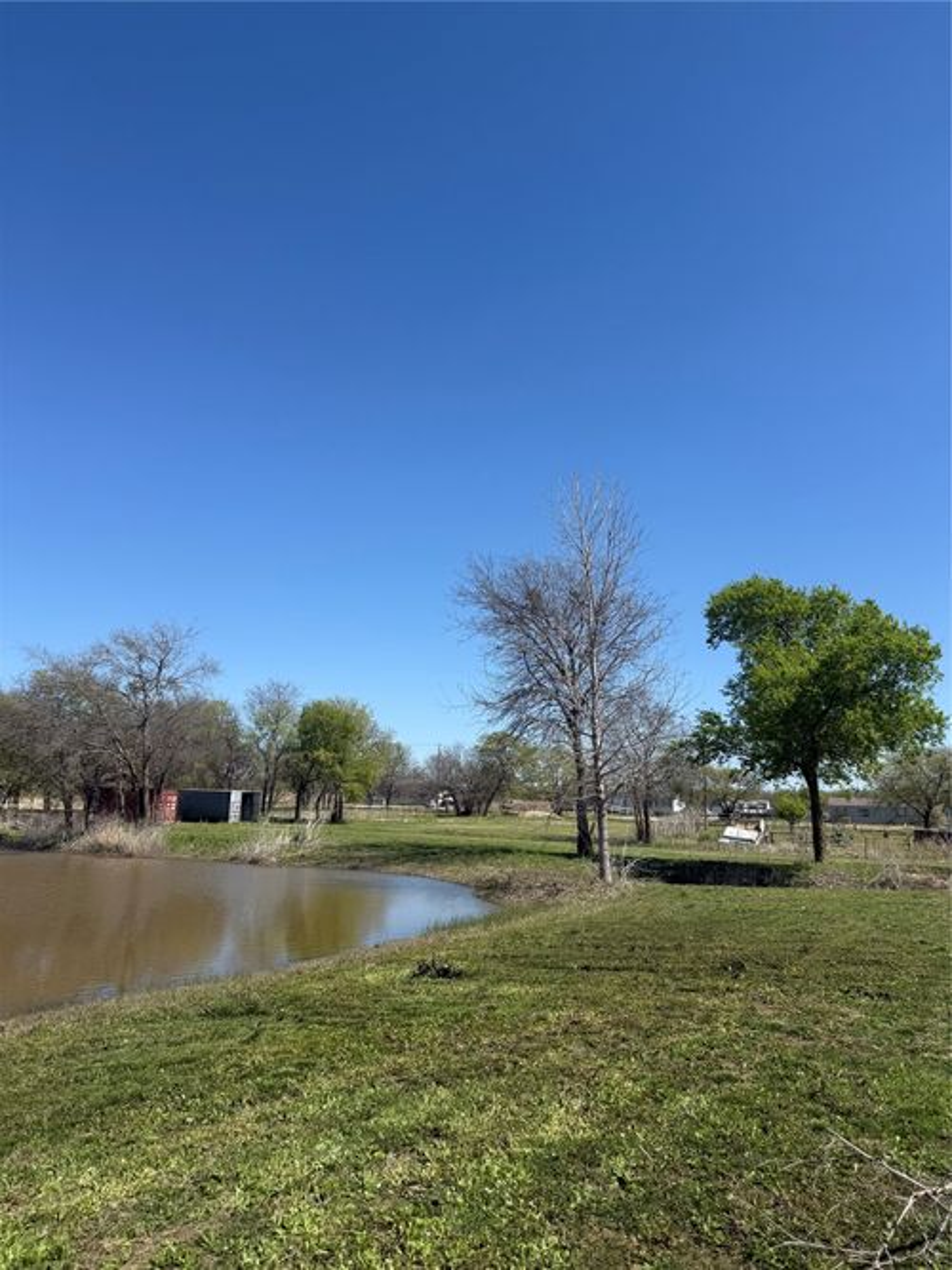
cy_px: 635
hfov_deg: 56.8
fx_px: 880
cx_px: 476
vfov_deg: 71.6
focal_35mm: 24
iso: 80
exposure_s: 1/4673
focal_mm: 6.76
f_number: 1.78
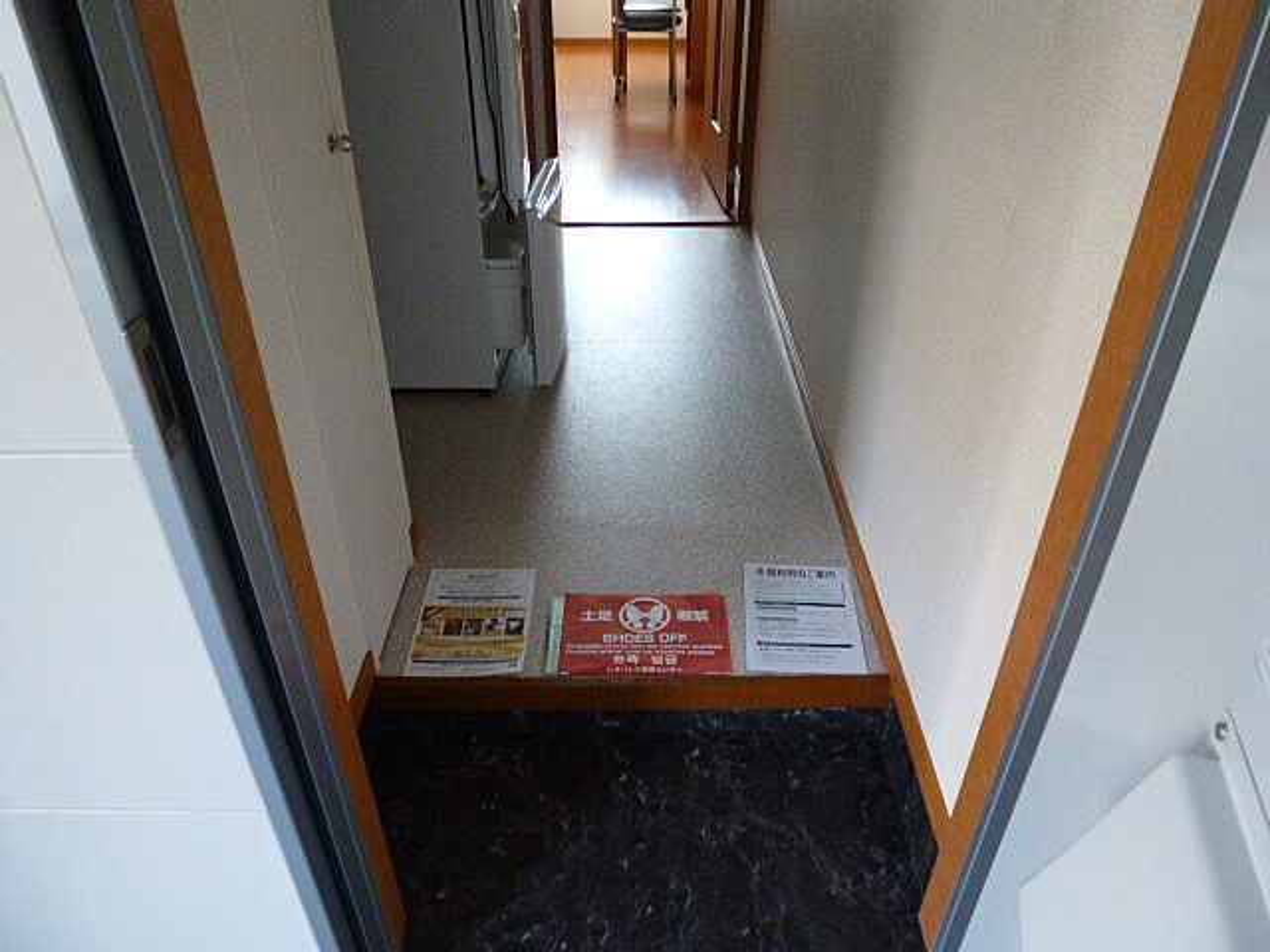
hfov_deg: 71.6
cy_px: 476
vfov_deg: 56.8
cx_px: 635
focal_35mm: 24
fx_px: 881
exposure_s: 1/60
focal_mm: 4.3
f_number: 2.8
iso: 800
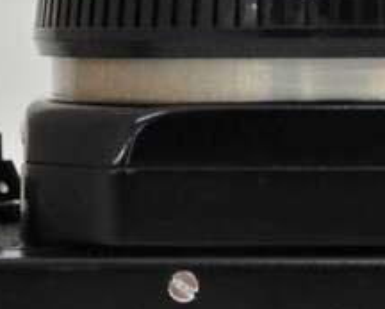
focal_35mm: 244
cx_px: 201
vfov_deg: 6.3
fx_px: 2782
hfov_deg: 7.9
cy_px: 379
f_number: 4
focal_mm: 8
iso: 125
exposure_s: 1/30
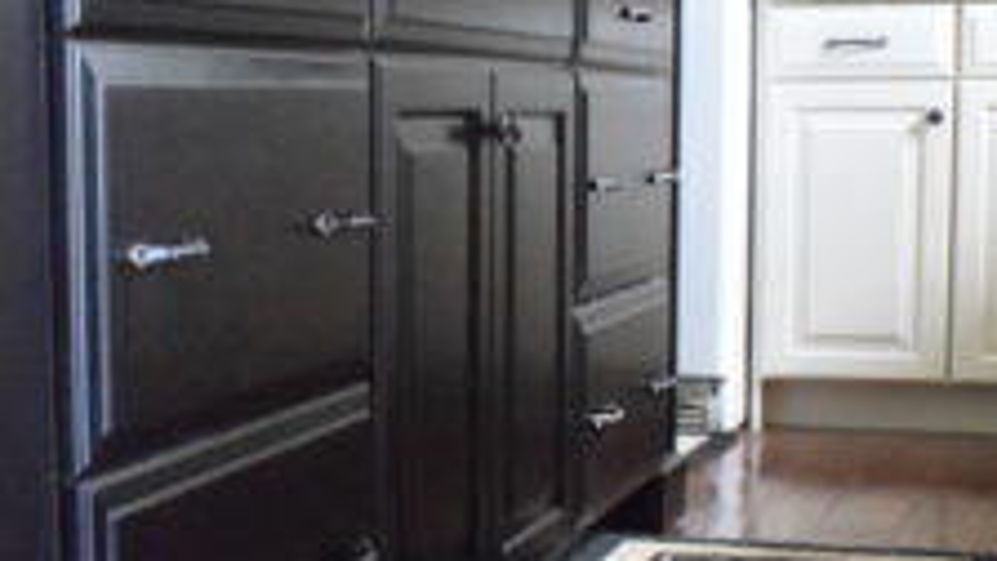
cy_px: 416
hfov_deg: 25.1
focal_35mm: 84
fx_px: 2221
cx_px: 294
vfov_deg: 14.3
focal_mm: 24
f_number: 22
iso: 12800
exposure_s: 1/10
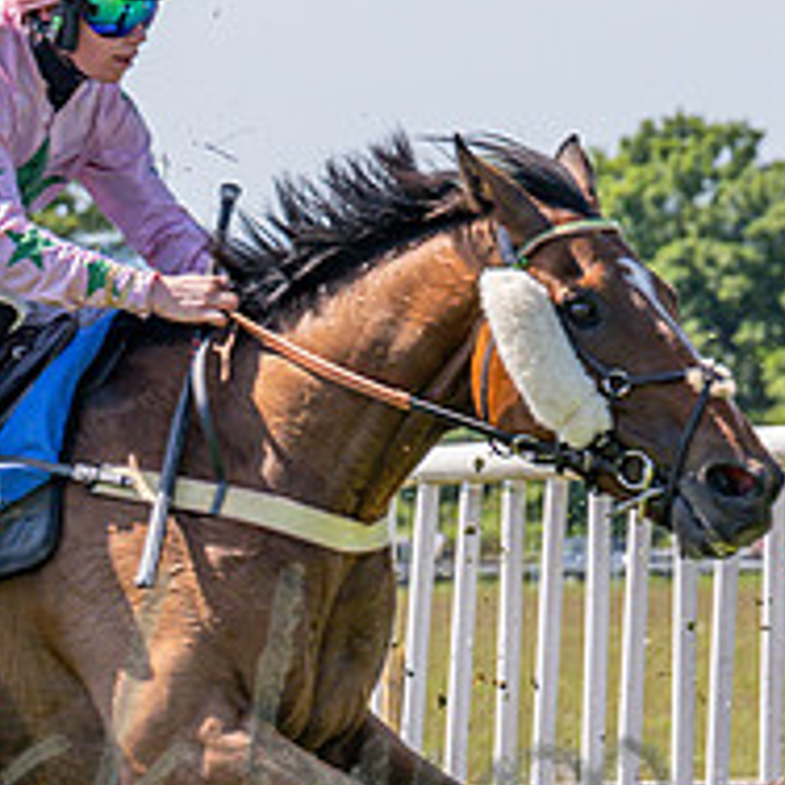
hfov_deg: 4.9
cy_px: 533
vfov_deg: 4.9
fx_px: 9159
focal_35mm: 357
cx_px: -584
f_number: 4
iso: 200
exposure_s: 1/1600
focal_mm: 79
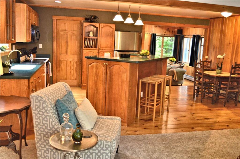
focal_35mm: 33
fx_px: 220
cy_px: 80
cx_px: 120
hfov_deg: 57.3
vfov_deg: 39.9
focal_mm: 22
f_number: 3.5
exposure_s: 1/60
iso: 800
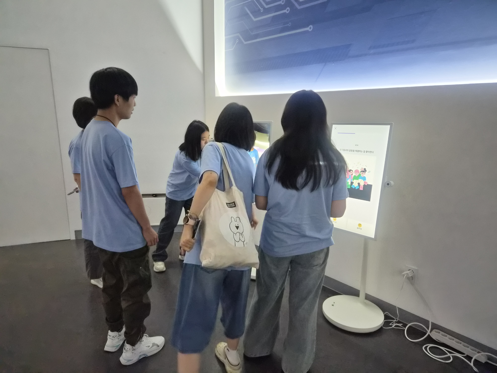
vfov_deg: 58.9
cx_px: 248
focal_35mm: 23
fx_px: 330
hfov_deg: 73.9
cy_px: 186
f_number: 1.8
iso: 2000
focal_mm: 5.4
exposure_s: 1/120
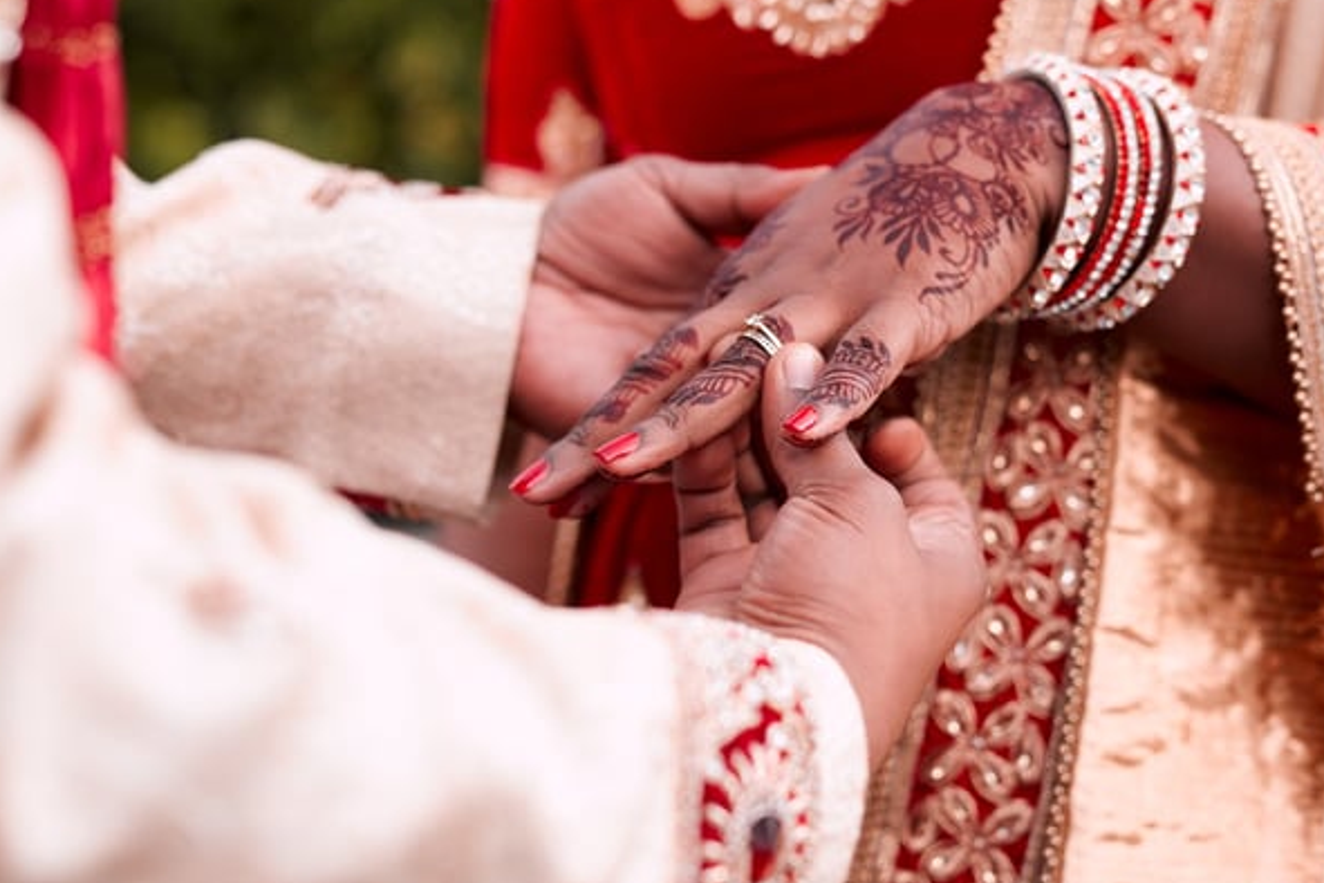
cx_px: 670
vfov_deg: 20.9
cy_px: 361
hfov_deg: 31.0
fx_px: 2390
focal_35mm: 65
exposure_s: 1/320
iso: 320
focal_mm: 50
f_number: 2.2
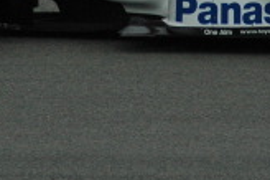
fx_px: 9635
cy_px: -135
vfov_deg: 1.1
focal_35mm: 1286
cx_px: 199
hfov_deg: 1.6
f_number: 7.1
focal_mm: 220
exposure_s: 1/2500
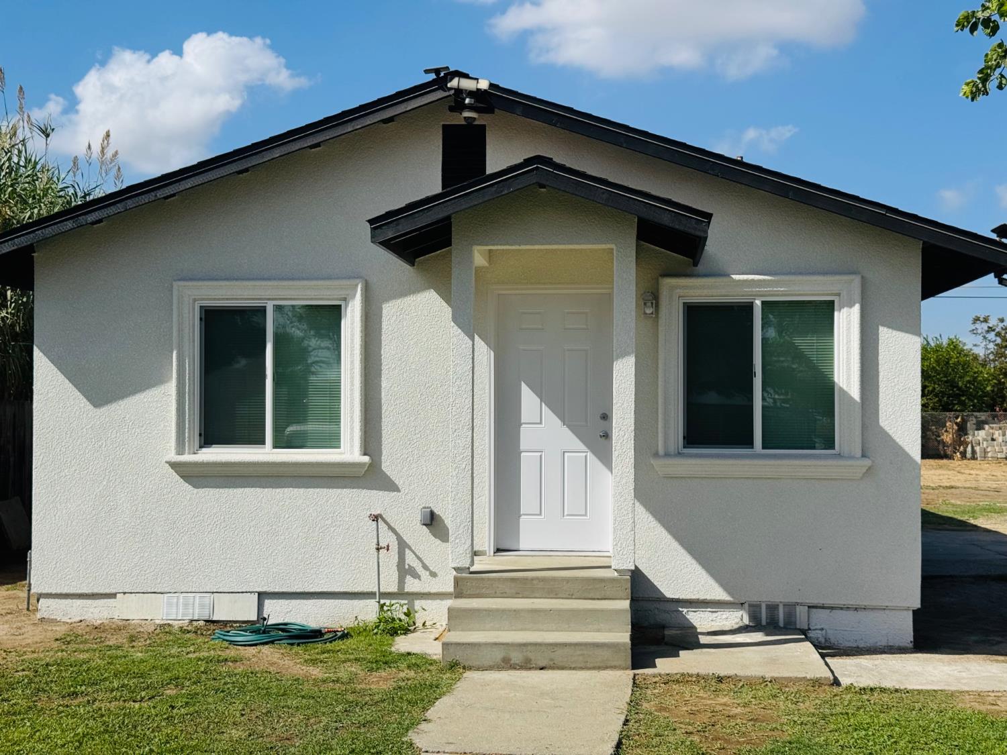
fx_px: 1396
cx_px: 504
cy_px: 378
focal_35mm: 48
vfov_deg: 30.3
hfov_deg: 39.7
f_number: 1.78
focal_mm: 6.76
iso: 64
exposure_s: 1/7937
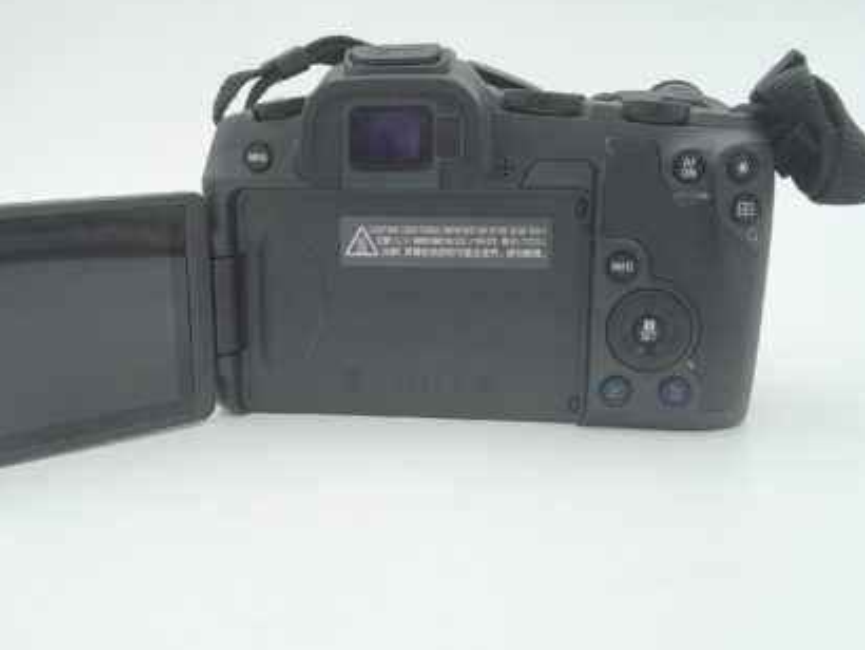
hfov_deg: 59.5
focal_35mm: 30
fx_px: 750
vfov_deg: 46.6
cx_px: 352
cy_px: 259
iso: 100
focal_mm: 5.56
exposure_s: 1/401
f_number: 1.8
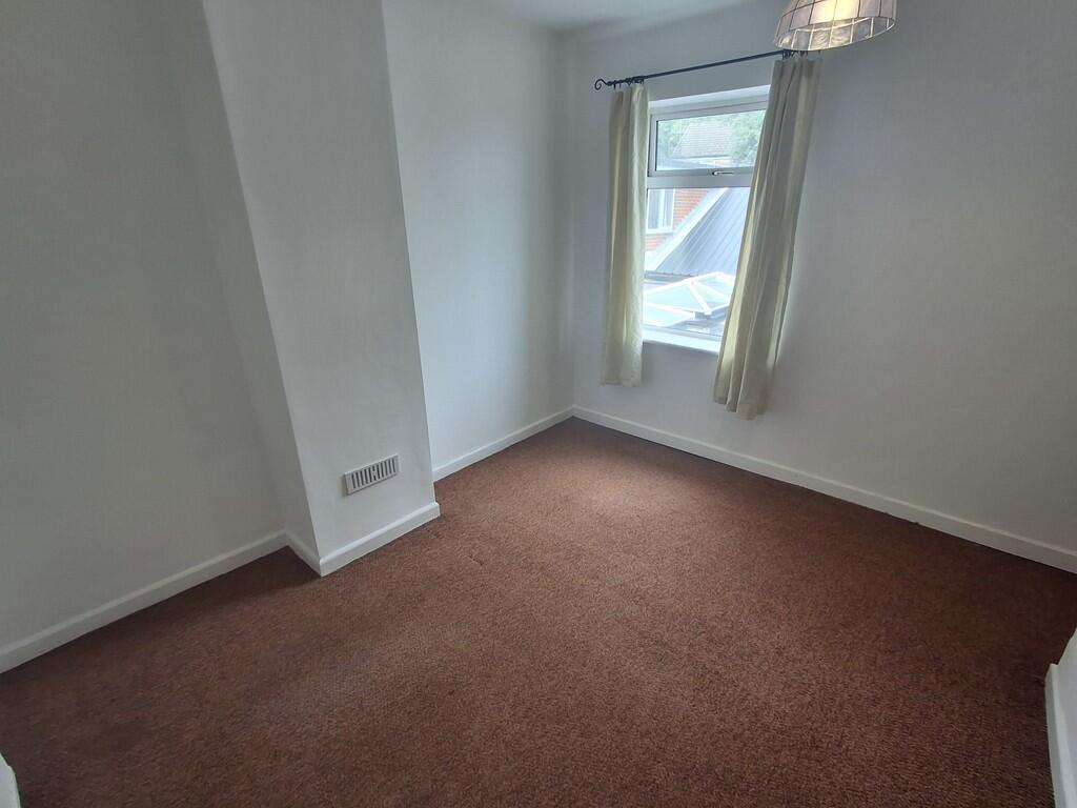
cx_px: 538
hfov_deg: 94.5
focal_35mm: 16
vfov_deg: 78.1
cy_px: 404
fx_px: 498
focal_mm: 1.64
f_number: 2.2
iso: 40
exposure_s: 1/120
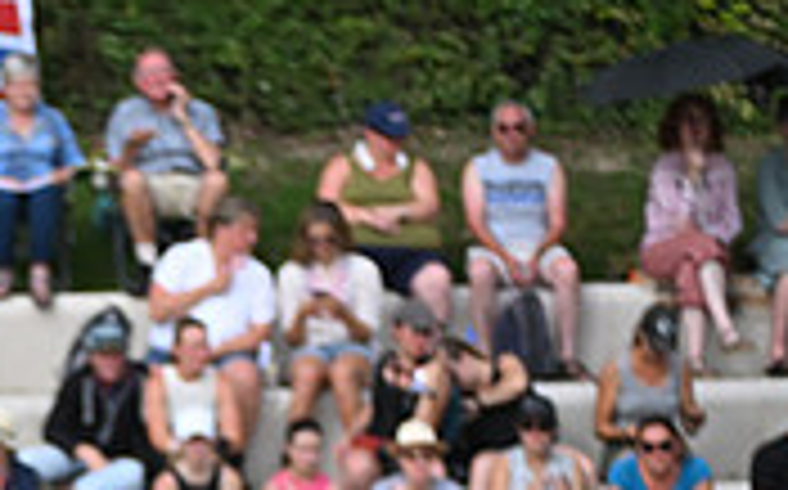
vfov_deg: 1.6
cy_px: 861
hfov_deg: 2.6
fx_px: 17421
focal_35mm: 812
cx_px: -347
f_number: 4.5
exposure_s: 1/1600
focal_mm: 240
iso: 280
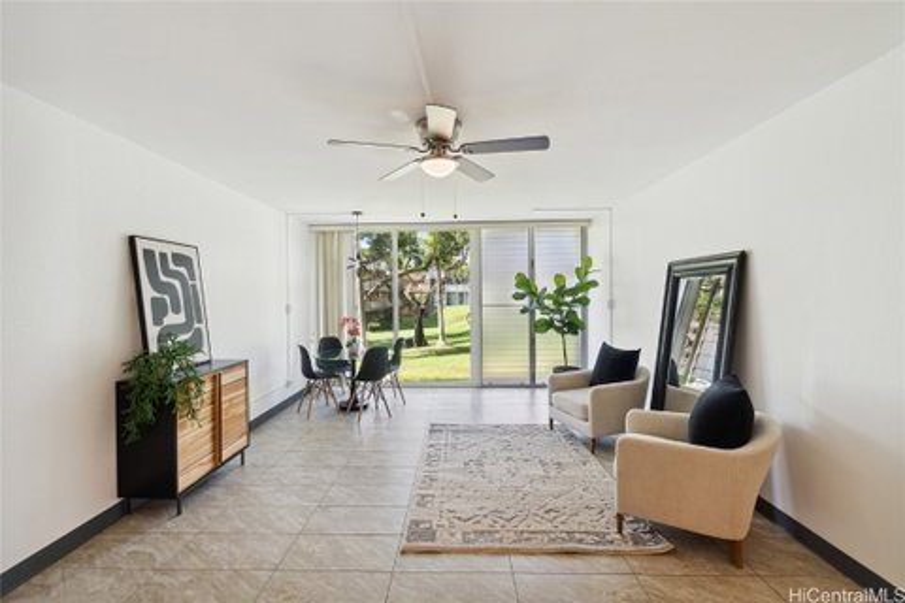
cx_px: 452
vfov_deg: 77.3
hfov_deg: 100.4
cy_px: 302
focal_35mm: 15
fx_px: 377
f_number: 8
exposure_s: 1/40
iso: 400
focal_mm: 10
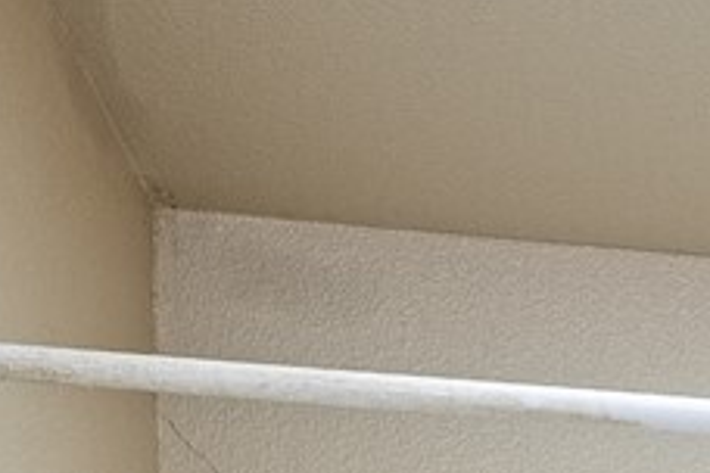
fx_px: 2347
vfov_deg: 9.3
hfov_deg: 11.8
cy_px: 1385
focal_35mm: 119
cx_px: 1963
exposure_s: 1/50
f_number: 8
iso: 400
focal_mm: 16
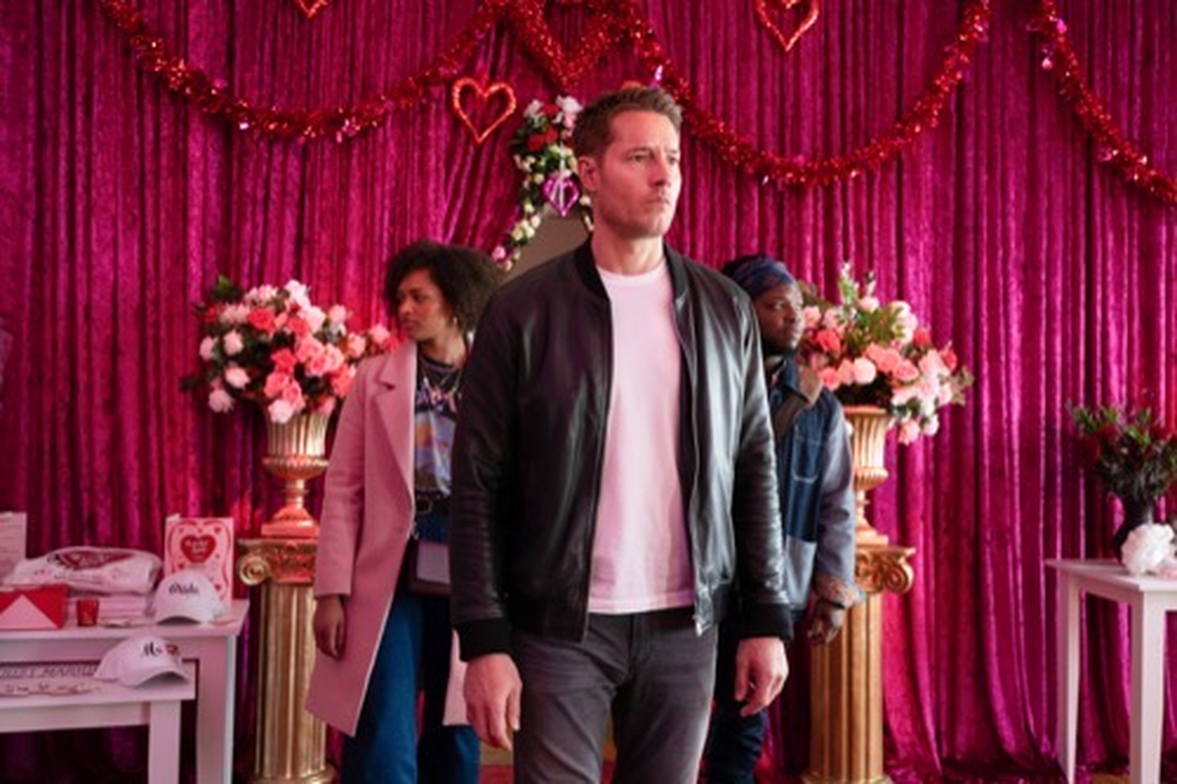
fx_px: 1242
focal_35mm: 38
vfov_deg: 35.0
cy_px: 392
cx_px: 588
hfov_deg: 50.7
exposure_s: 1/100
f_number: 5
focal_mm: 38
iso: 2000
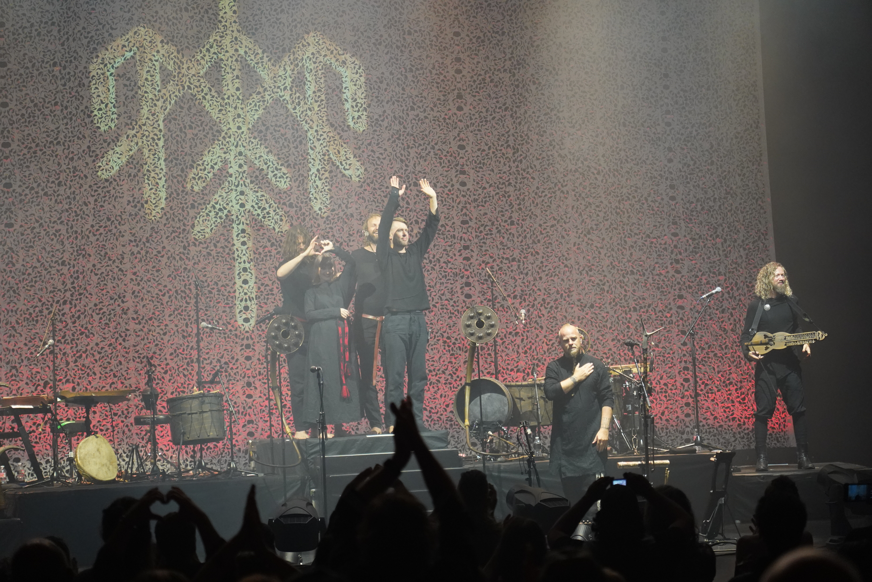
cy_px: 291
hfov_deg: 19.5
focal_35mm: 105
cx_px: 436
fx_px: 2543
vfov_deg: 13.0
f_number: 4
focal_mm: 105
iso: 5000
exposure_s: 1/160
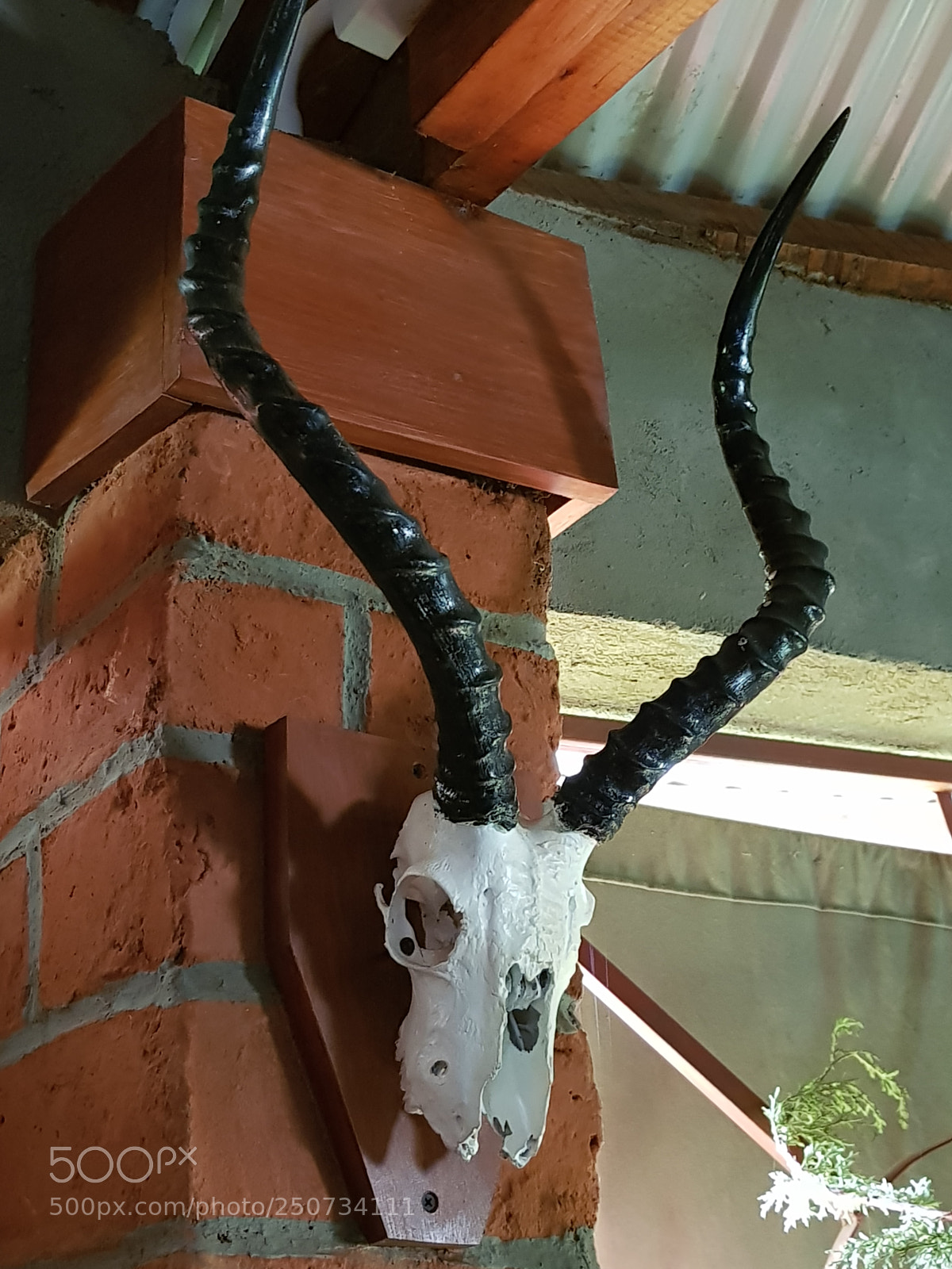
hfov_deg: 53.1
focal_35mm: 26
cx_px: 476
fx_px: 953
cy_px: 634
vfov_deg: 67.3
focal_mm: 4.2
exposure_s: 1/13
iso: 200
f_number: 1.7
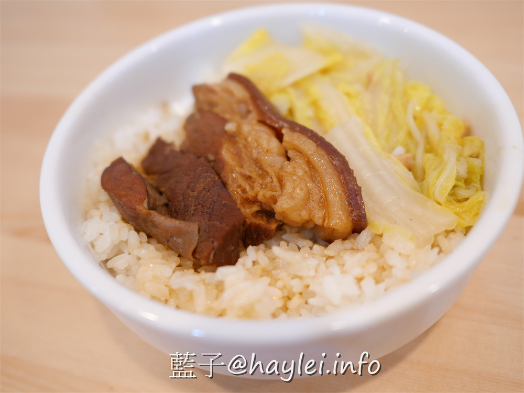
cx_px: 262
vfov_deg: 46.8
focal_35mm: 30
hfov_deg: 60.0
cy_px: 196
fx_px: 454
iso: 200
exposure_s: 1/60
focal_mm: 15
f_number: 1.7
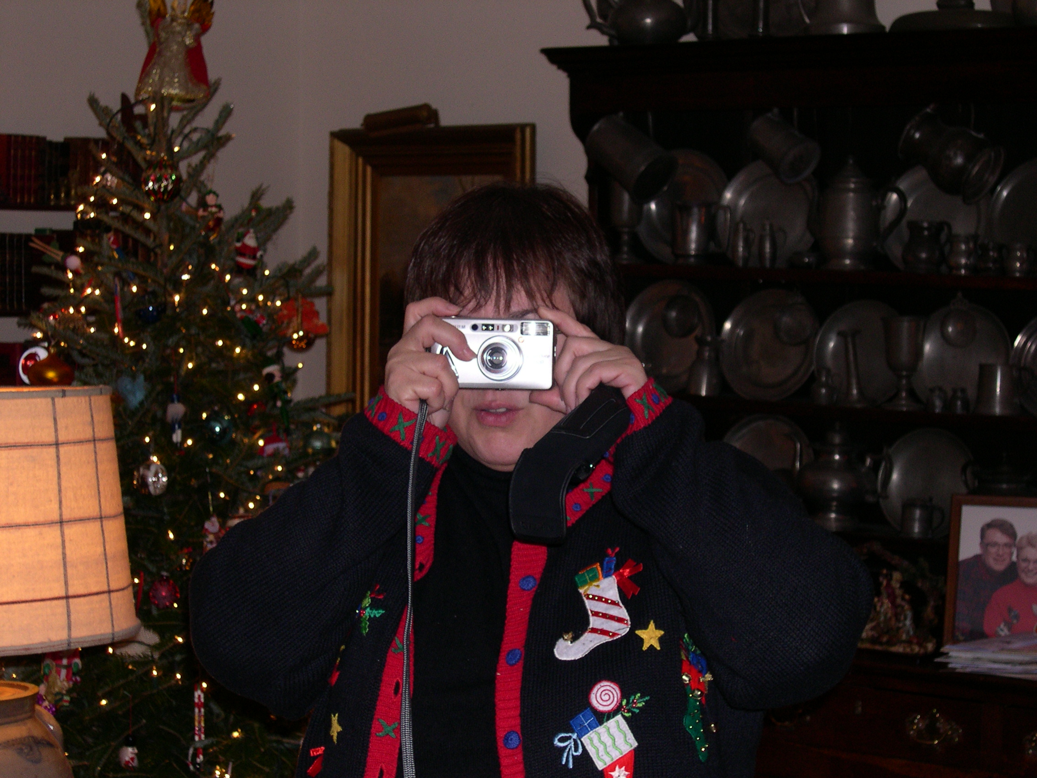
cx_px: 518
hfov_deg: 25.3
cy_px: 389
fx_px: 2307
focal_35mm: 77
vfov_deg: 19.1
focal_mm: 16.3
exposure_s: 1/60
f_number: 4
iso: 169
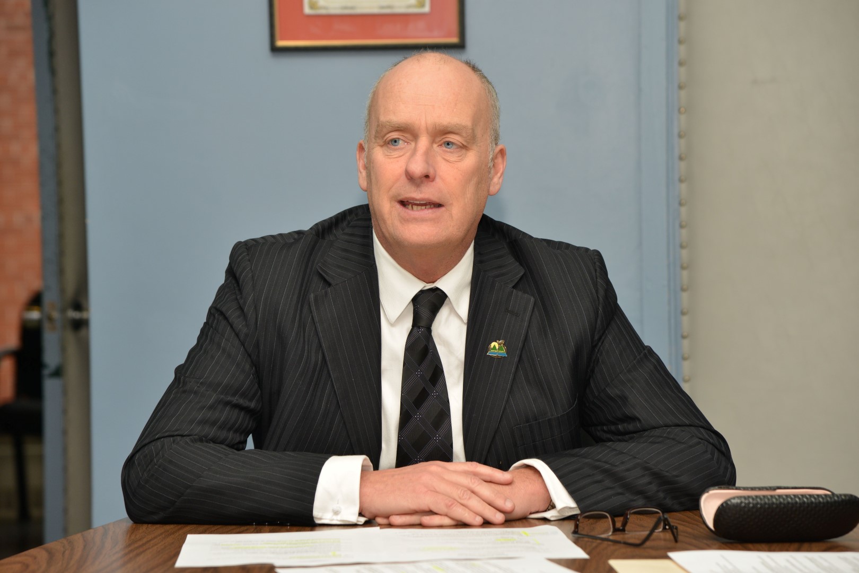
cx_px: 430
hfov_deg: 17.1
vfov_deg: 11.4
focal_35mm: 120
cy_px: 286
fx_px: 2863
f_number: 5.6
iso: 640
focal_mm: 120
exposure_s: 1/200
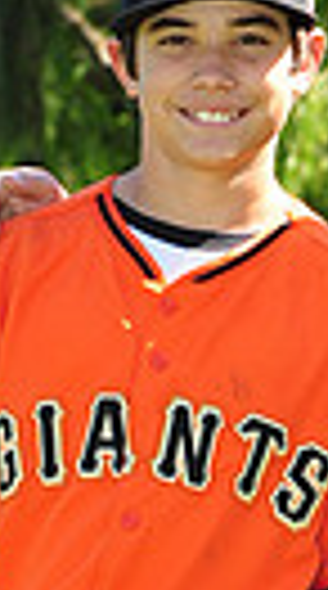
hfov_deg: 3.2
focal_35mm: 372
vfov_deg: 5.8
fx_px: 5793
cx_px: 413
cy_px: 784
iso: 200
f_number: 7.1
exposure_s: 1/200
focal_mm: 80
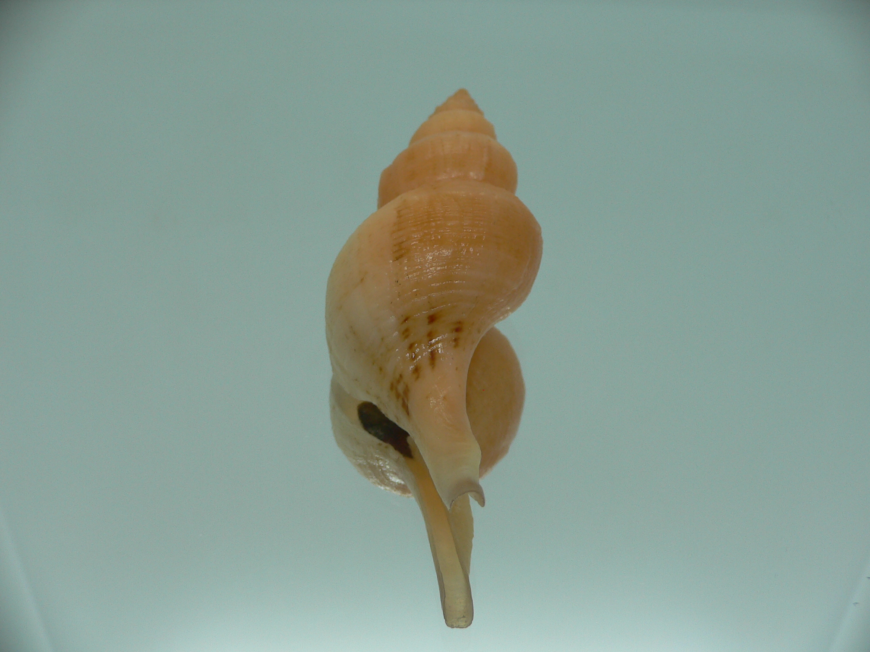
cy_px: 326
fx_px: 880
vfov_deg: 40.7
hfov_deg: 52.6
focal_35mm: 35
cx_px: 435
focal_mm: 4.6
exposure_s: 1/60
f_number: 2.8
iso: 80
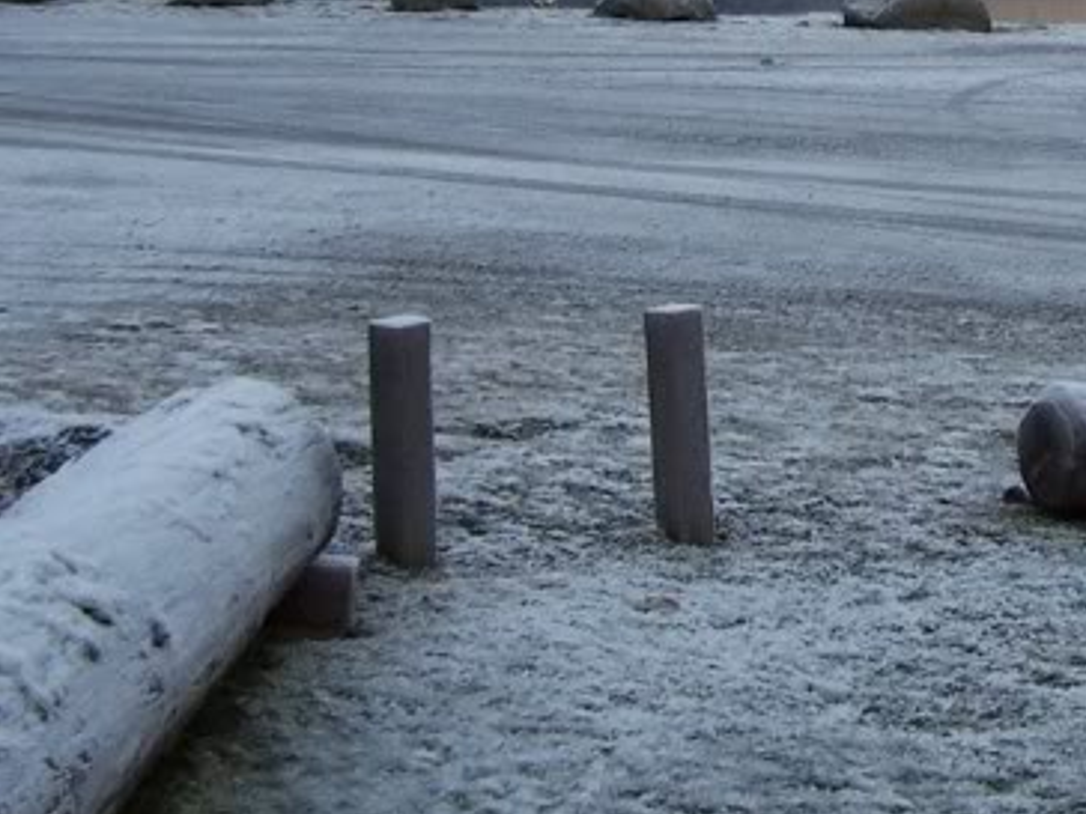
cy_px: -30
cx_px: 1095
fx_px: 3357
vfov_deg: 13.6
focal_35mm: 107
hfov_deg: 17.9
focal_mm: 6.3
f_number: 2.8
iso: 80
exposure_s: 1/90
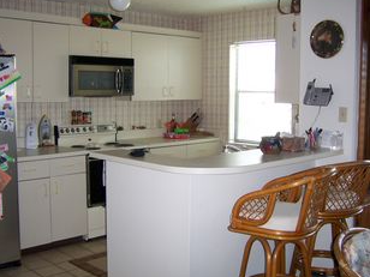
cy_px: 130
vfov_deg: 33.6
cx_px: 199
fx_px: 460
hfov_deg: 43.8
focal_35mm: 43
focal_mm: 6
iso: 125
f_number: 2.8
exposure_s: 1/60
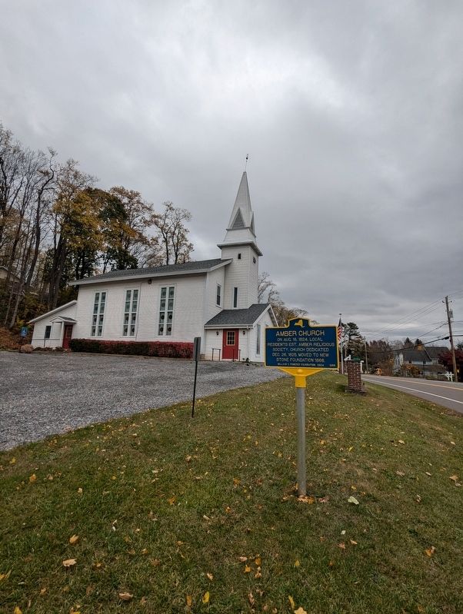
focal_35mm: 16
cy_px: 307
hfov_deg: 78.3
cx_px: 232
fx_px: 285
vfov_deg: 94.4
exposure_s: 1/729
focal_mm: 2.35
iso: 50
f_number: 2.2
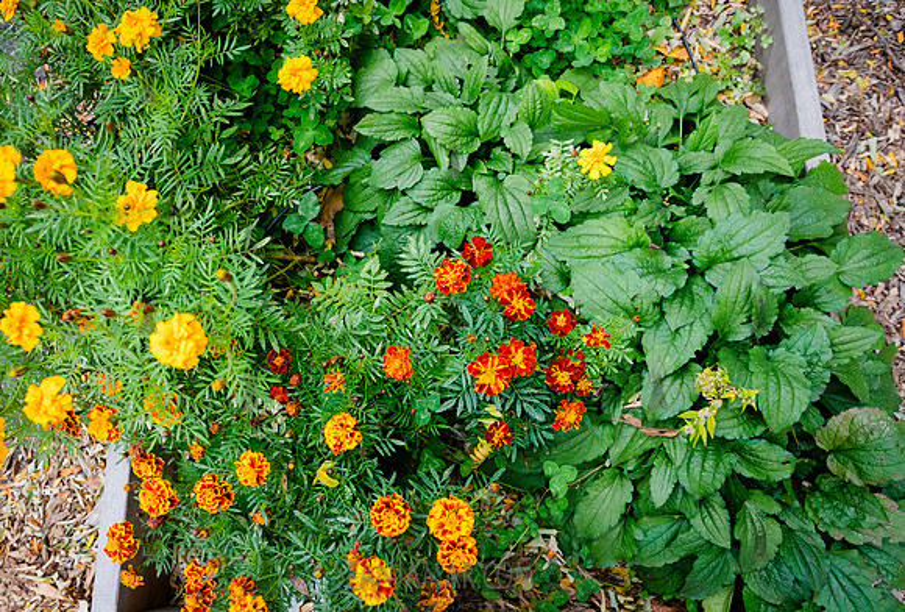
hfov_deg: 69.9
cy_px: 323
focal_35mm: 26
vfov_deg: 50.6
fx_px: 646
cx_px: 420
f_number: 4.5
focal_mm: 24
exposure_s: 1/1000
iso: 2000
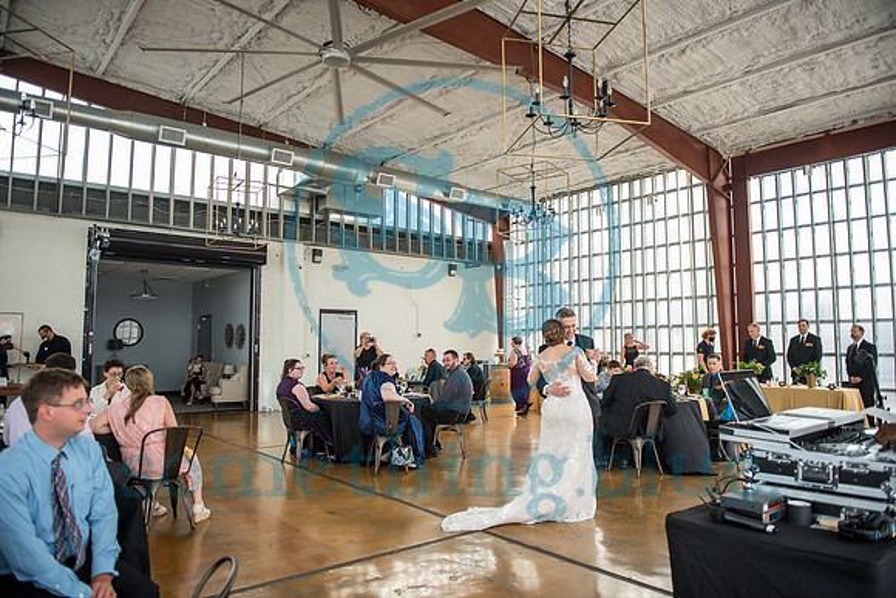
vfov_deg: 53.2
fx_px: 597
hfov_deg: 73.7
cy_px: 299
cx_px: 448
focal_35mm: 24
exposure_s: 1/250
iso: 400
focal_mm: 24
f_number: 2.8
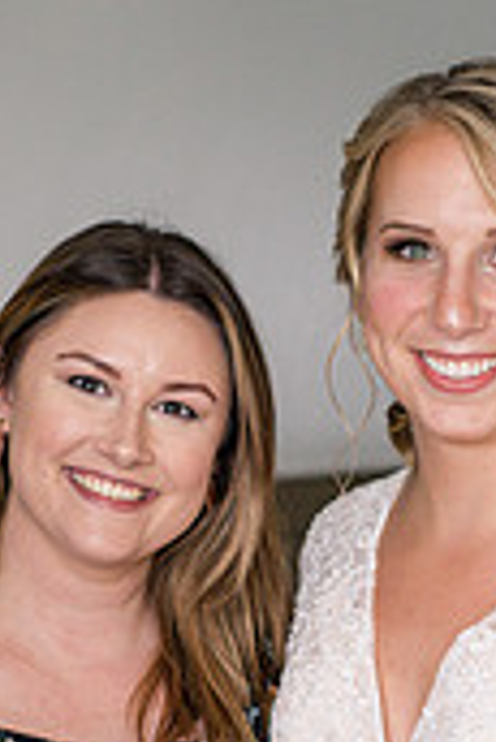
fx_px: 2702
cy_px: 643
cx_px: 233
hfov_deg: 10.5
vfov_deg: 15.5
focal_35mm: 131
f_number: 2.8
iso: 640
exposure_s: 1/250
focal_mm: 50
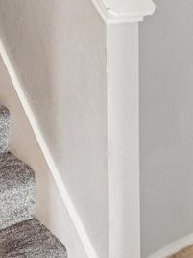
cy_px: -14
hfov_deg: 25.6
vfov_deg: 31.6
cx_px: 178
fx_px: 409
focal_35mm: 55
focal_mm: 10
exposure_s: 1/3.33
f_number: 8
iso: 400
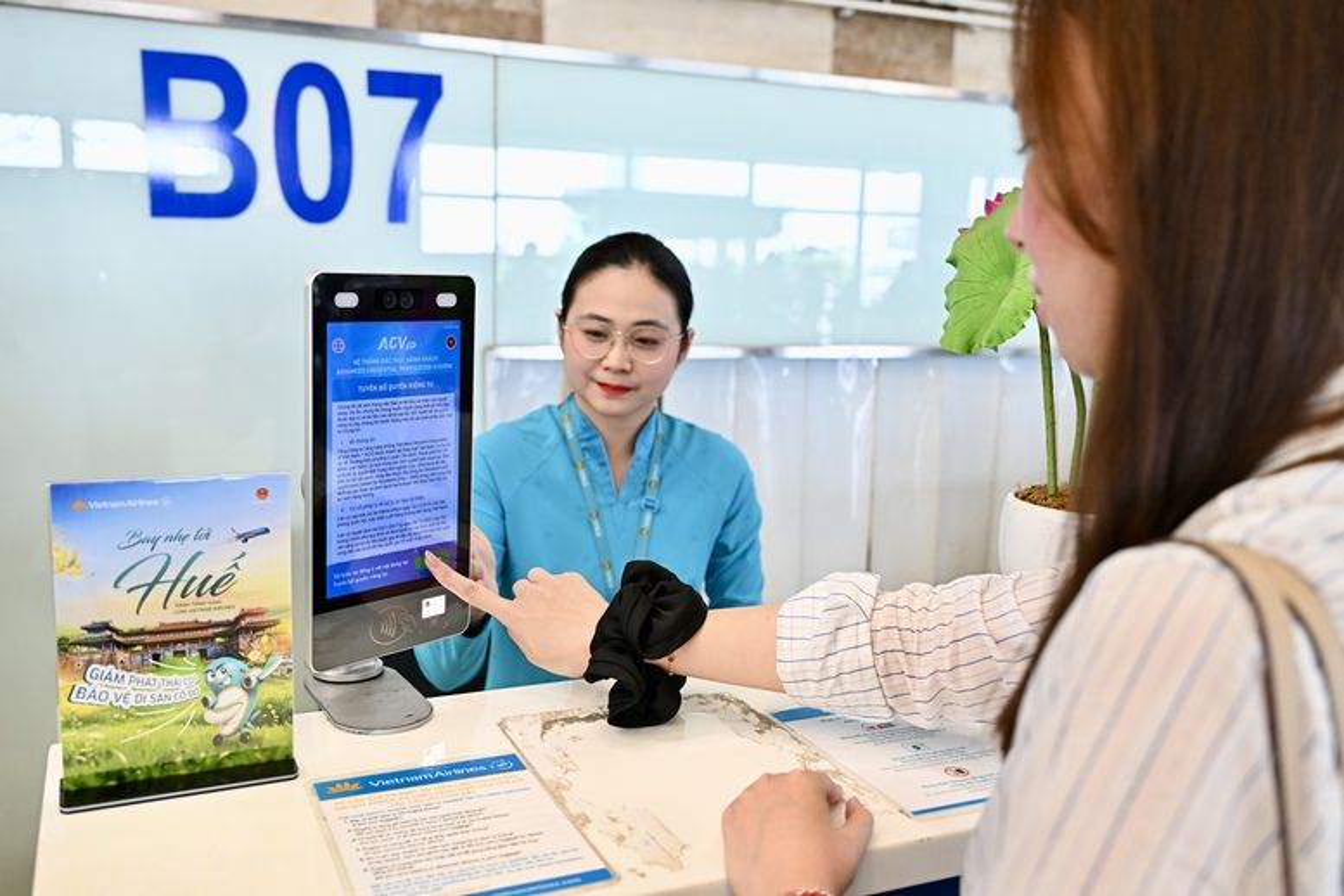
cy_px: 448
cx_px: 672
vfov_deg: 41.1
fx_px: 1195
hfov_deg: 58.7
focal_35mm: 32
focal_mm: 32
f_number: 4
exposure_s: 1/160
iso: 1600
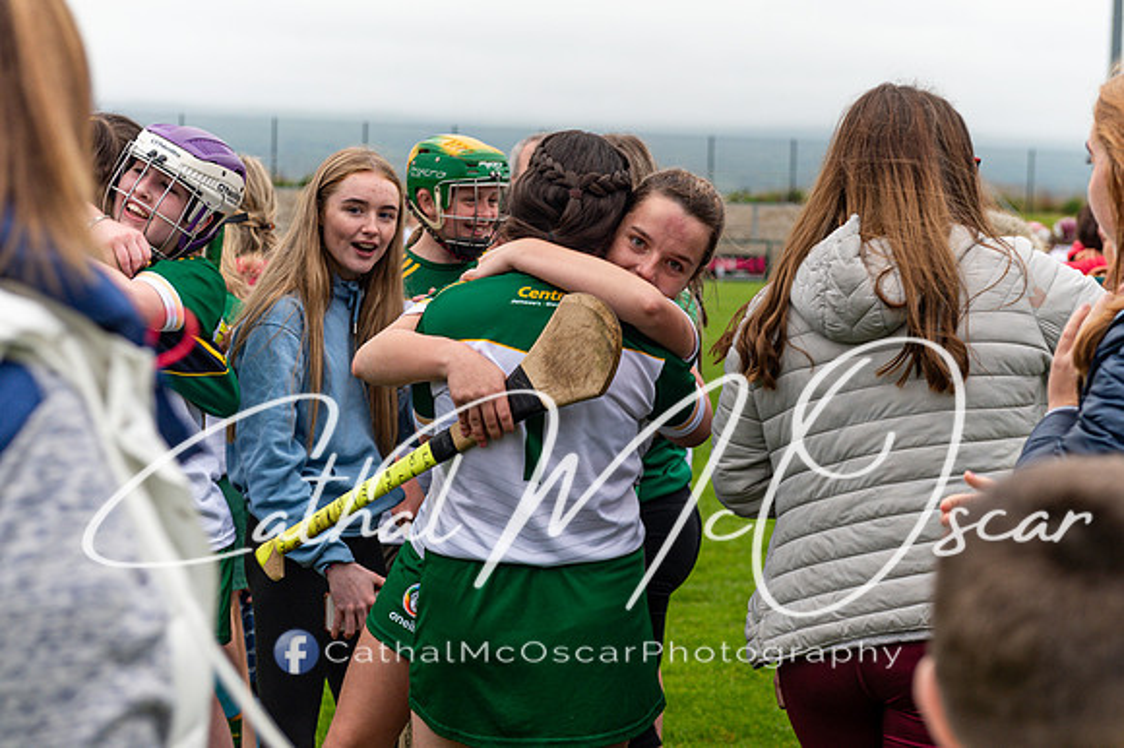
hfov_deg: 23.2
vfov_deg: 15.5
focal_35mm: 88
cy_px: 432
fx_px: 2741
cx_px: 632
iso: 500
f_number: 2.8
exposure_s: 1/640
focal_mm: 70
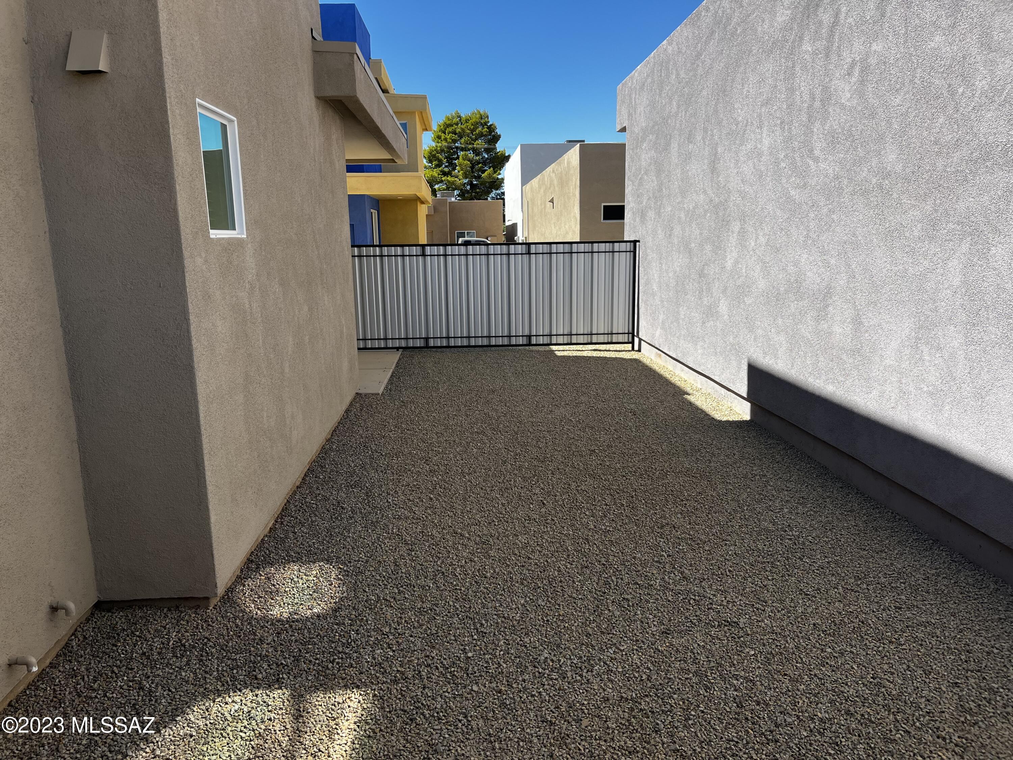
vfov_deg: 53.1
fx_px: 761
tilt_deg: -11.2
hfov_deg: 67.3
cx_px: 506
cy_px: 380
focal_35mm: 26
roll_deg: +0.9
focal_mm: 5.1
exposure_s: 1/2062
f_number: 1.6
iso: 50
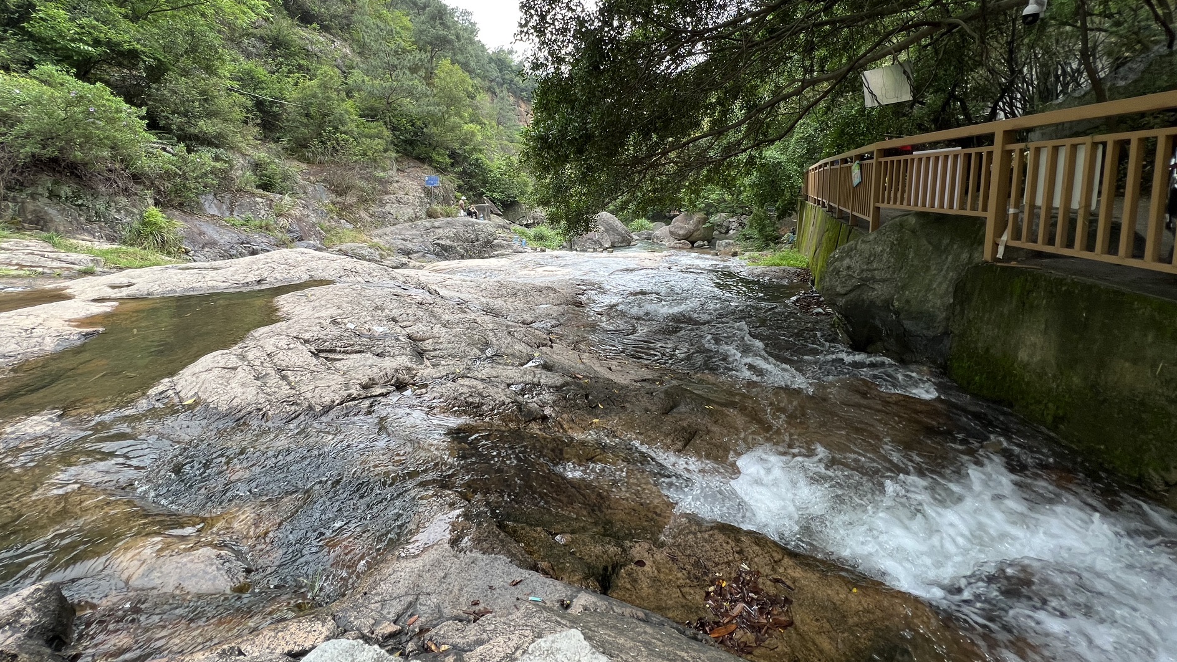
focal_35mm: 15
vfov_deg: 69.2
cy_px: 239
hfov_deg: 102.9
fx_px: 468
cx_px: 561
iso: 64
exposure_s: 1/99
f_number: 1.8
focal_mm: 1.57
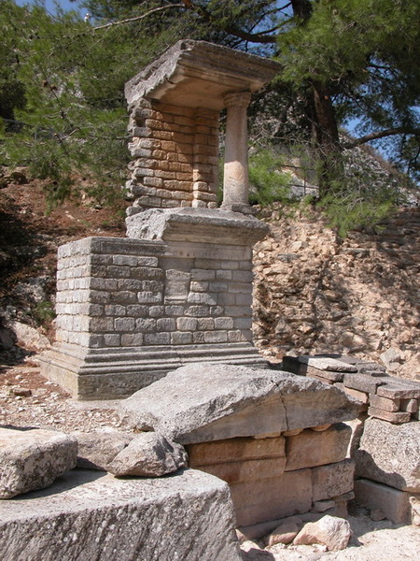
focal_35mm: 35
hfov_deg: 40.7
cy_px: 280
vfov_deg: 52.6
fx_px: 566
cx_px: 210
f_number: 6.3
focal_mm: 8.9
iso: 100
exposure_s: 1/302
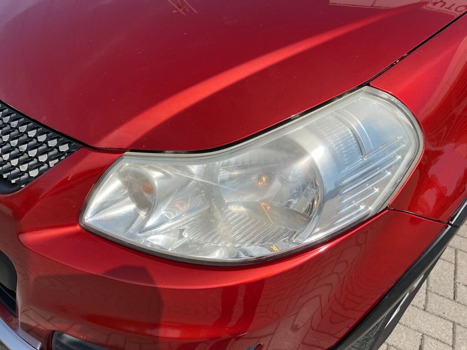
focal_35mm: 26
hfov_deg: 67.3
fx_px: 351
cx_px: 234
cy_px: 175
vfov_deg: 53.1
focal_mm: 5.1
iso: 50
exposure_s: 1/7353
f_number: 1.6
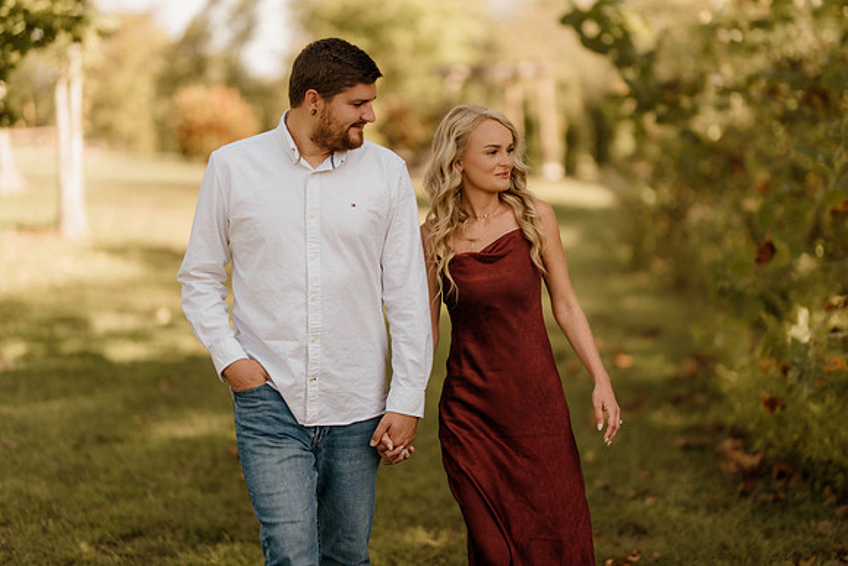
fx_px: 2003
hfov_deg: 23.9
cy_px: 283
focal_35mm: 85
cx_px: 424
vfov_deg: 16.1
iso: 200
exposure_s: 1/1250
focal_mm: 85
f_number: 1.4
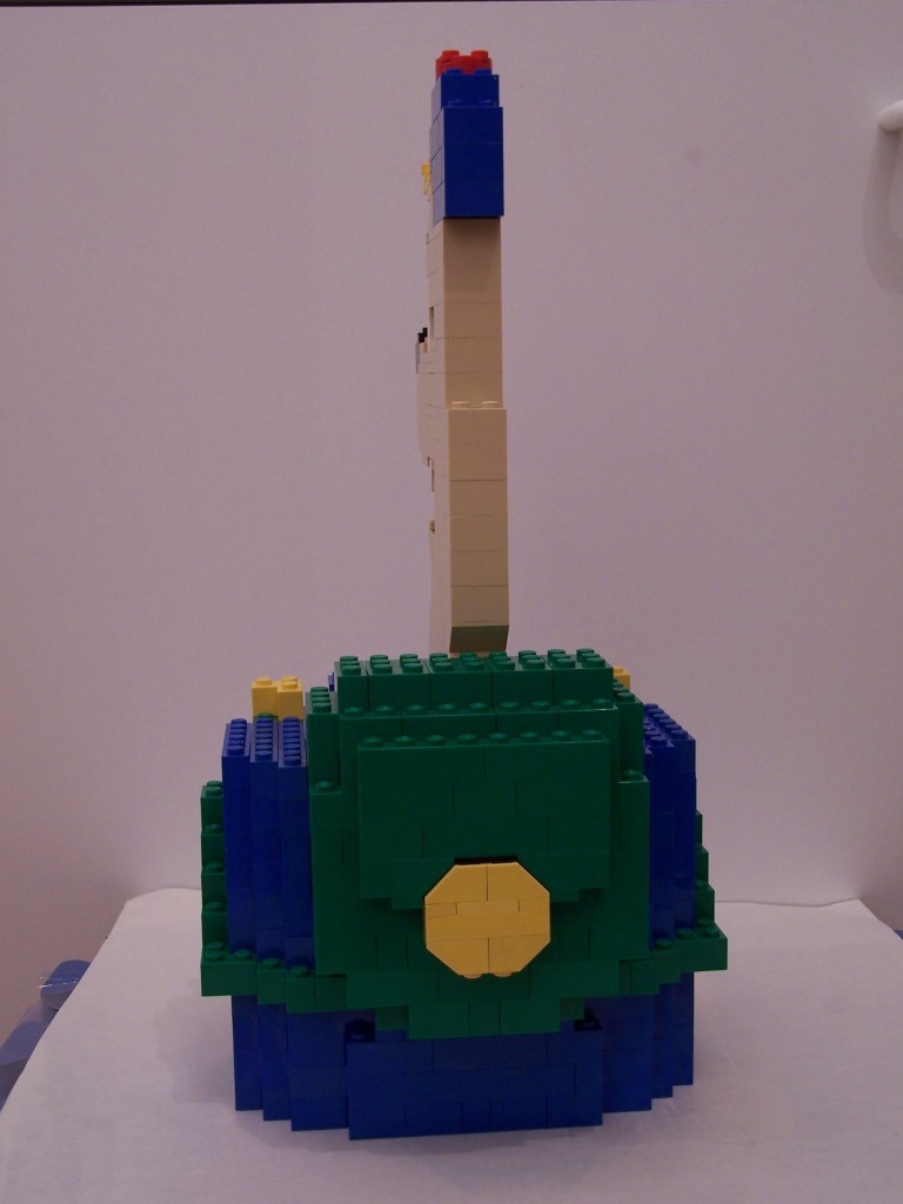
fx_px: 1774
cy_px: 602
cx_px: 452
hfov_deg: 28.6
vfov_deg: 37.5
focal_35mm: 51
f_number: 3
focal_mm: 8.5
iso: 80
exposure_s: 1/4
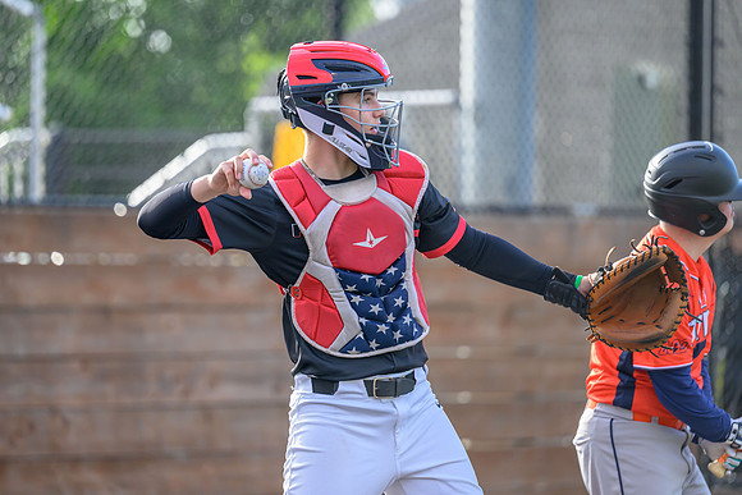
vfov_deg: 6.5
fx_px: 4372
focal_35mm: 212
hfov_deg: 9.7
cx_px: 302
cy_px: 216
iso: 720
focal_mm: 175
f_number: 2.8
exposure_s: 1/2000
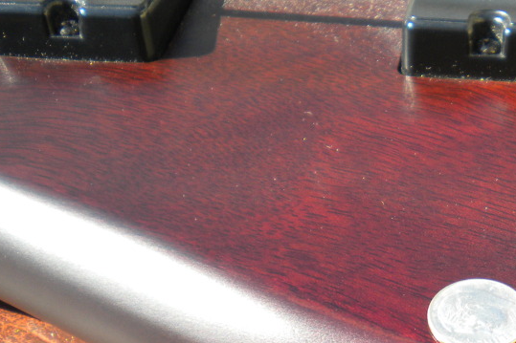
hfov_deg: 24.4
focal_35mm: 81
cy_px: 306
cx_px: 460
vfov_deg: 16.6
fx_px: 1161
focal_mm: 7.4
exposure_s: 1/426
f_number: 3.5
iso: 124
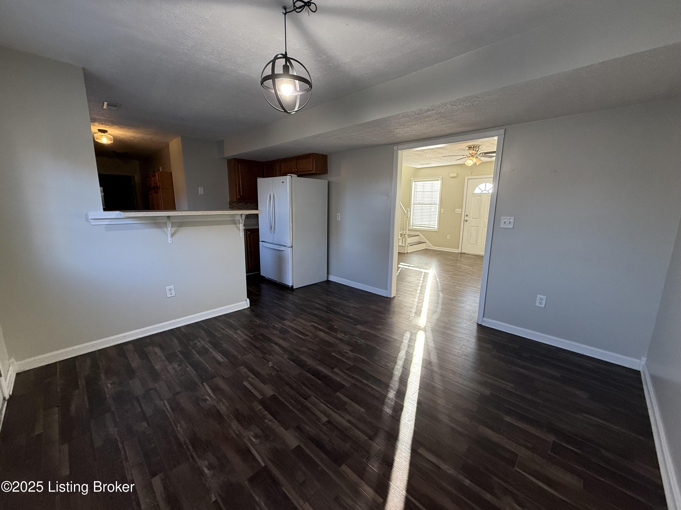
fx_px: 275
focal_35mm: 14
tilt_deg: -9.3
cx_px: 340
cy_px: 255
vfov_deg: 85.7
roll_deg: -0.3
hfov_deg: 102.1
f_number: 2.2
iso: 200
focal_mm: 2.22
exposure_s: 1/120
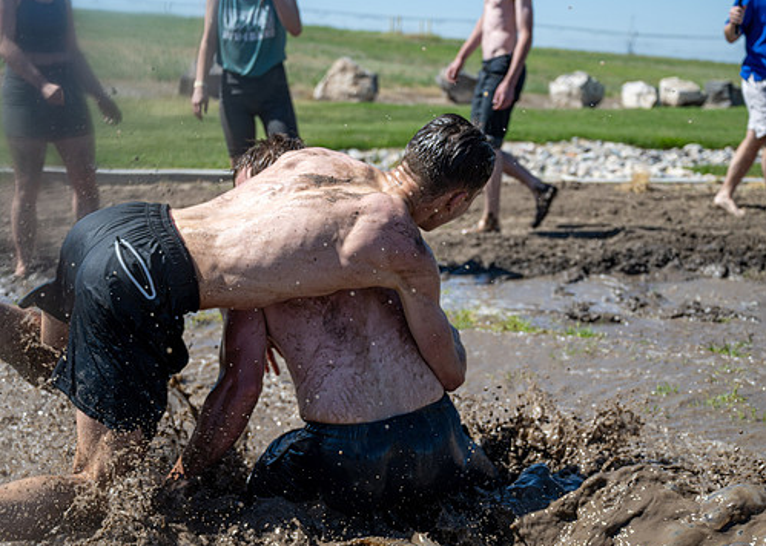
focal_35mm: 57
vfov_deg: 24.9
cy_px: 294
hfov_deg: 34.3
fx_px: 1240
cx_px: 373
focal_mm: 45
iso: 100
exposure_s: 1/1250
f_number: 4
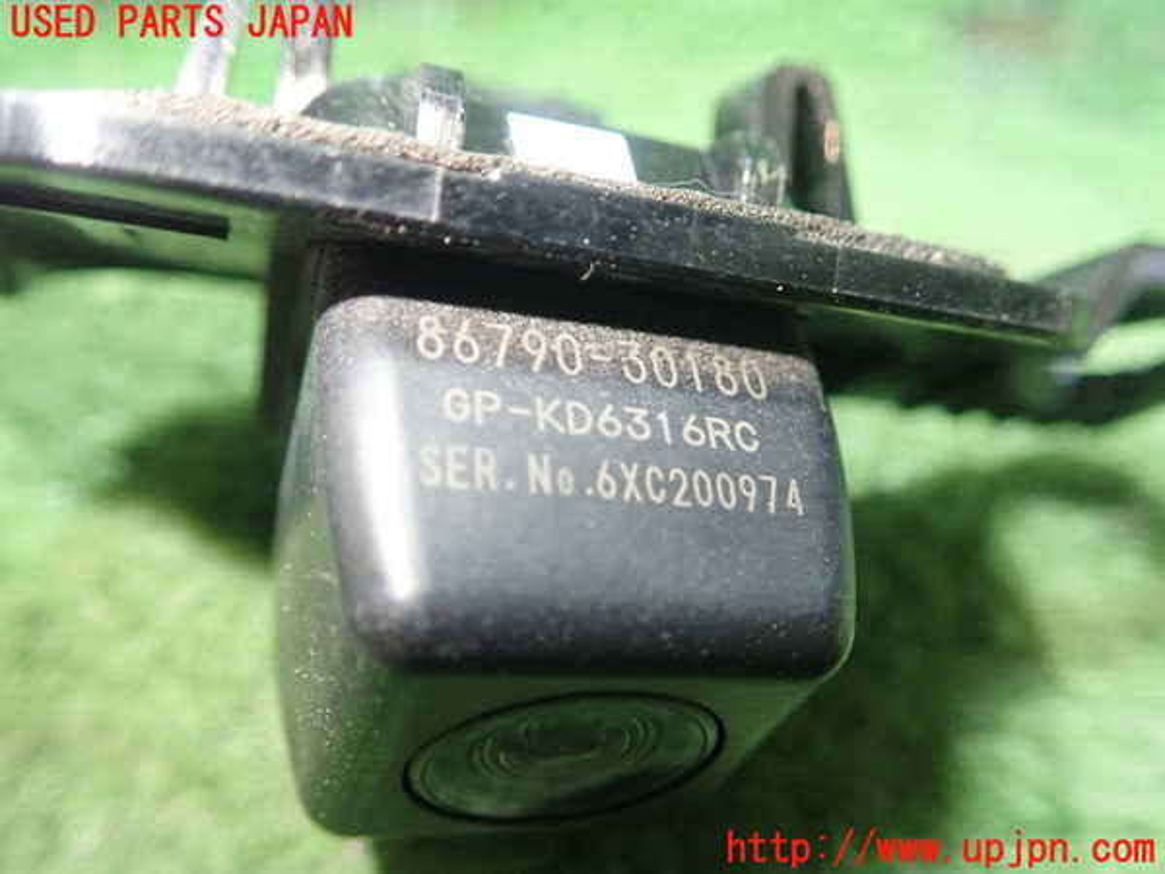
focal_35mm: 30
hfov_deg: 60.0
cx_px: 582
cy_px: 437
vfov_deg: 46.8
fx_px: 1010
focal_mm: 5.5
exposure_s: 1/80
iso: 800
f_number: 2.3
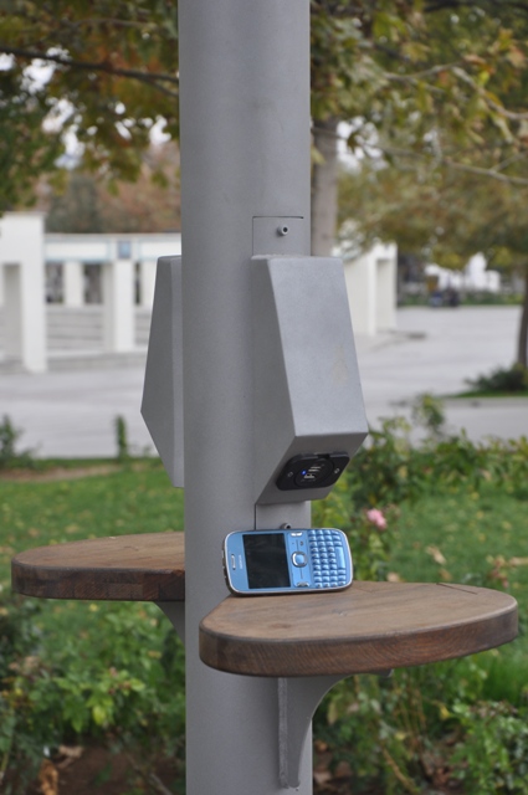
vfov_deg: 24.6
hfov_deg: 16.5
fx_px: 1820
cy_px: 398
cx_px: 264
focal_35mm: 82
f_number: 6.3
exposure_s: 1/160
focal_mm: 55
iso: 200
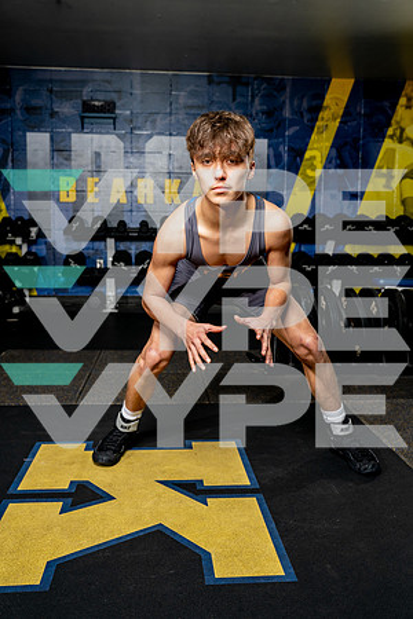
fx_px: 585
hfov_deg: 38.9
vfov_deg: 55.8
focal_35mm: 34
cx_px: 206
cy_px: 310
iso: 160
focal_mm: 34
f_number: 5.6
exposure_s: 1/250
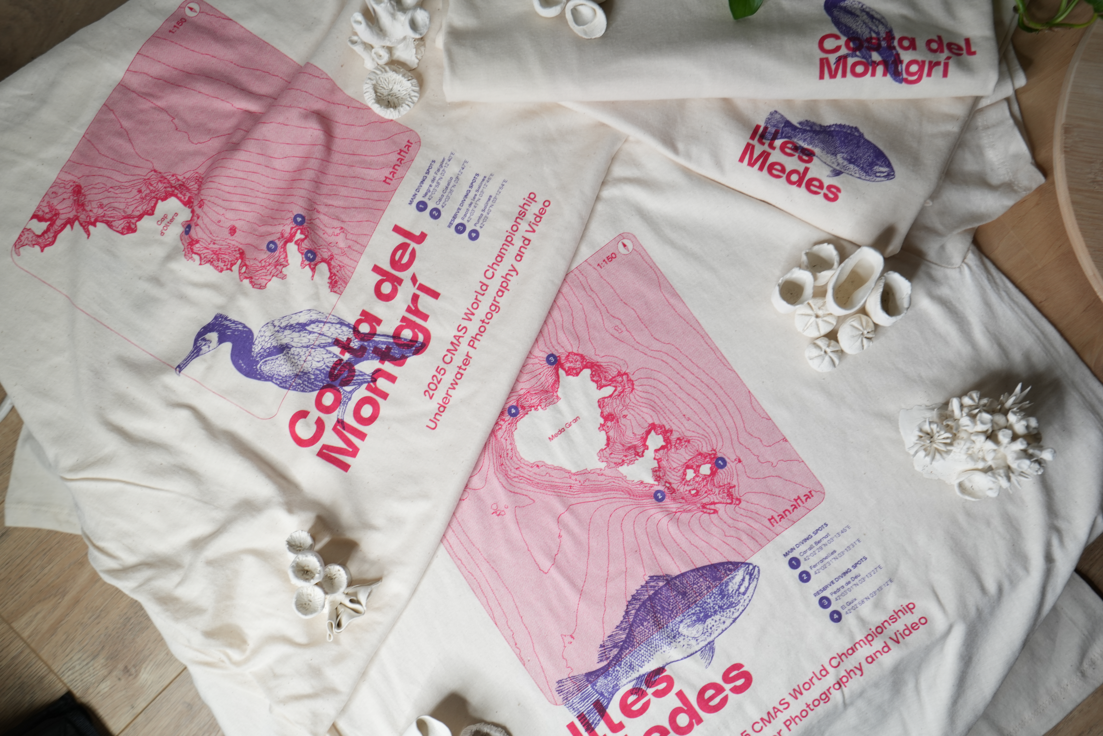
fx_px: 919
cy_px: 368
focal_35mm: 30
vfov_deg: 43.6
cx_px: 552
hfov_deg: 61.9
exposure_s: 1/80
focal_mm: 30
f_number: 4.5
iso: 250
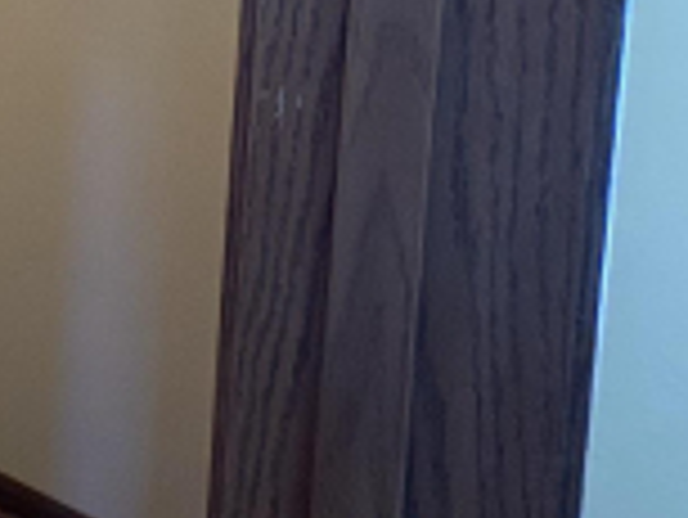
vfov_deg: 19.5
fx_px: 1213
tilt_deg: -3.8
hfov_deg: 21.4
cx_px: -537
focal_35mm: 61
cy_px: -347
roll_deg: -0.7
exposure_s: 1/60
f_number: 2.2
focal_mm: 2.22
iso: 320
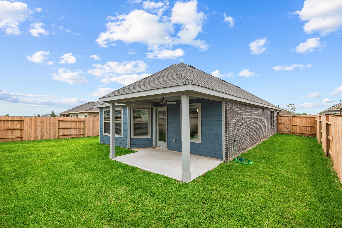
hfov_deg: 96.7
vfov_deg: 73.7
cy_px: 114
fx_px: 152
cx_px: 171
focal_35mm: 16
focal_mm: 16
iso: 250
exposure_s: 1/80
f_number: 9
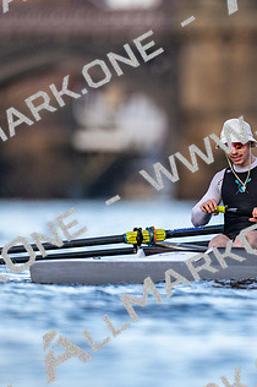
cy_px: 194
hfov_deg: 1.2
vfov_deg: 1.9
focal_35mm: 1103
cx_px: 291
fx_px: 11836
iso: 1100
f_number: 4
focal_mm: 600
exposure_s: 1/2500
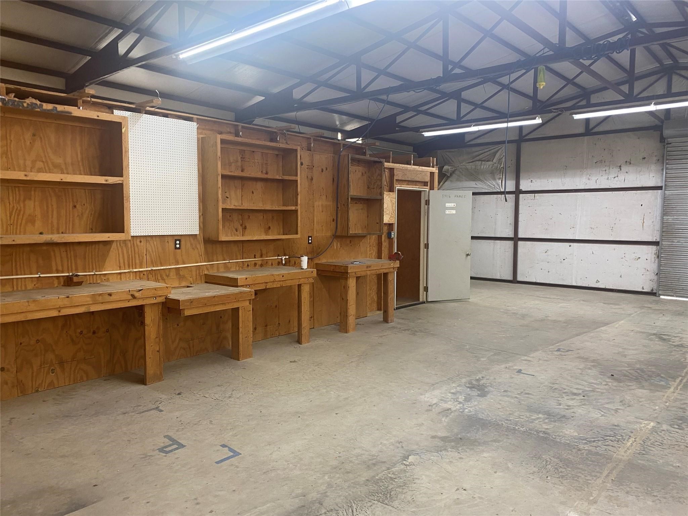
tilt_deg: -4.1
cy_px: 258
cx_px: 344
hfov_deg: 67.3
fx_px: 517
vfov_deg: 53.1
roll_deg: -0.4
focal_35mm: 26
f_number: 1.8
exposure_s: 1/60
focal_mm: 4.25
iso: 100
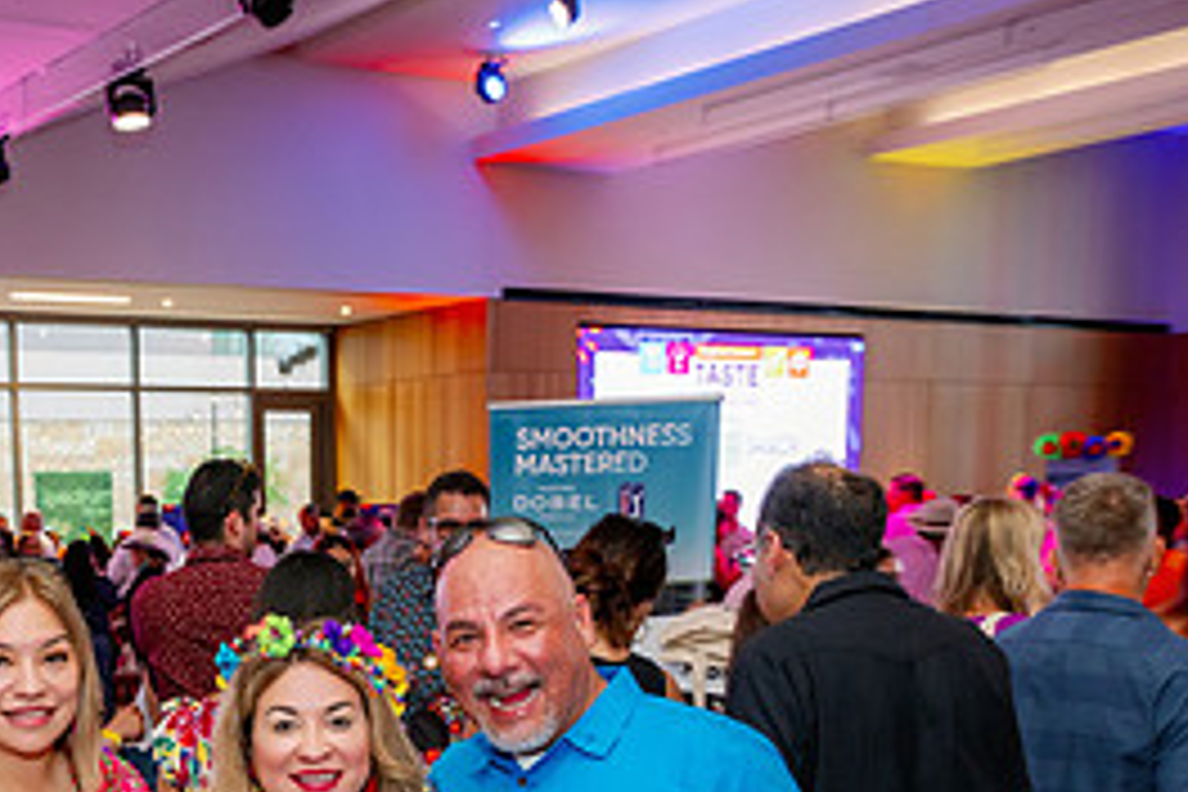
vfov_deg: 23.3
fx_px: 1815
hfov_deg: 35.0
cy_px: 848
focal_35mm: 55
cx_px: 216
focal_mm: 25
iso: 640
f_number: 5
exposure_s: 1/80
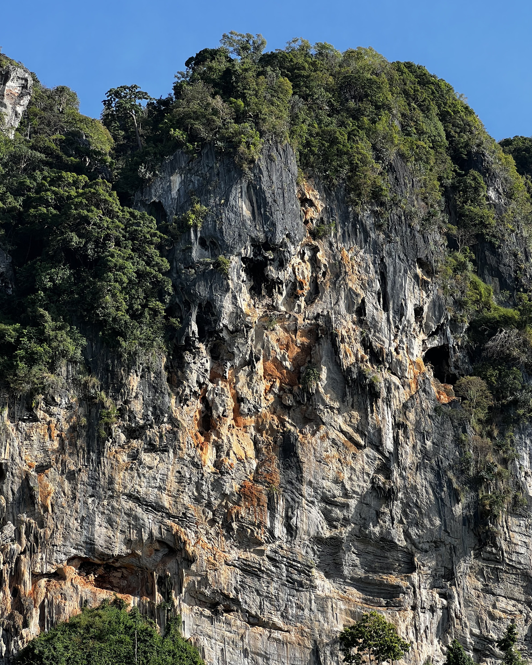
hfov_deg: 18.9
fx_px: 1594
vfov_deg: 23.6
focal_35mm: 81
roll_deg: +3.7
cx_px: 266
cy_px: 331
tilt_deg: +26.4
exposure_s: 1/339
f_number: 2.8
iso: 32
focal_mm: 9
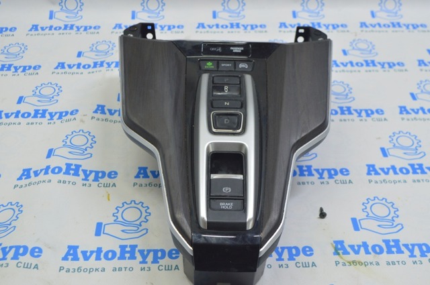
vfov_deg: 29.8
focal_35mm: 45
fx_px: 537
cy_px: 142
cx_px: 215
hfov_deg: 43.7
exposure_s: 1/25
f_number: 5.6
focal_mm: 30
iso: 400
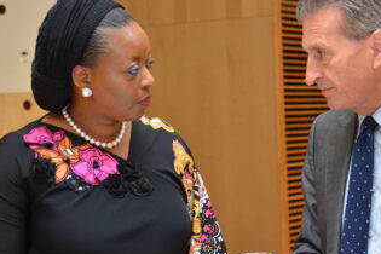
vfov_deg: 13.2
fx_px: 1101
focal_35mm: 104
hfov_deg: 19.6
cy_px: 91
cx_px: 232
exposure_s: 1/60
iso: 800
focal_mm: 52
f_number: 4.8
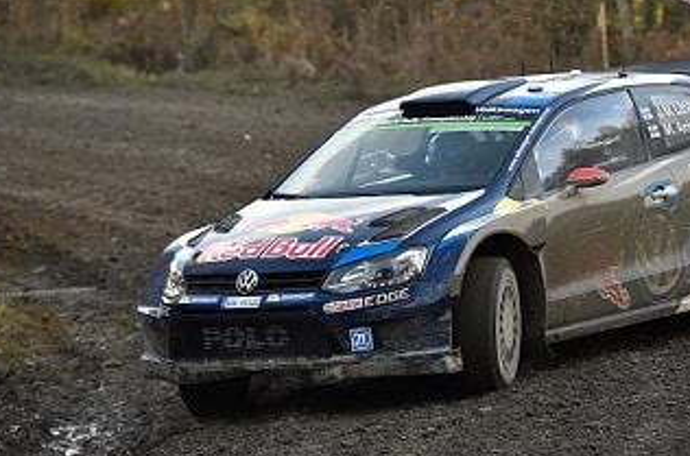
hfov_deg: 8.0
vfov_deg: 5.3
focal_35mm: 258
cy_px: 170
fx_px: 4933
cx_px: 452
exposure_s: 1/400
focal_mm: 185
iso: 250
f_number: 3.5
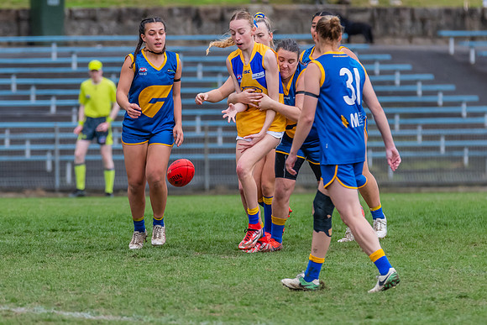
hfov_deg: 3.2
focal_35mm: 647
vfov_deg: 2.1
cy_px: 158
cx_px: 158
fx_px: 8751
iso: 1250
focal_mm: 350
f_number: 6
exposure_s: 1/1600
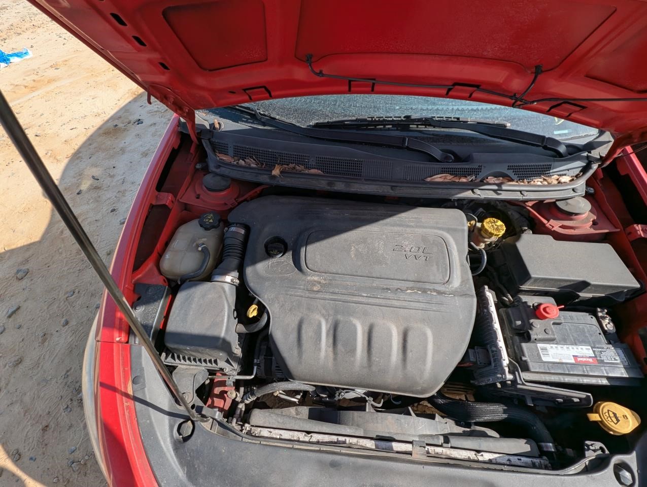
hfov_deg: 106.1
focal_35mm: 13
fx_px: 243
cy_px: 244
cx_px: 324
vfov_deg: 90.1
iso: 39
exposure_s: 1/644
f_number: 2.2
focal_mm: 1.95
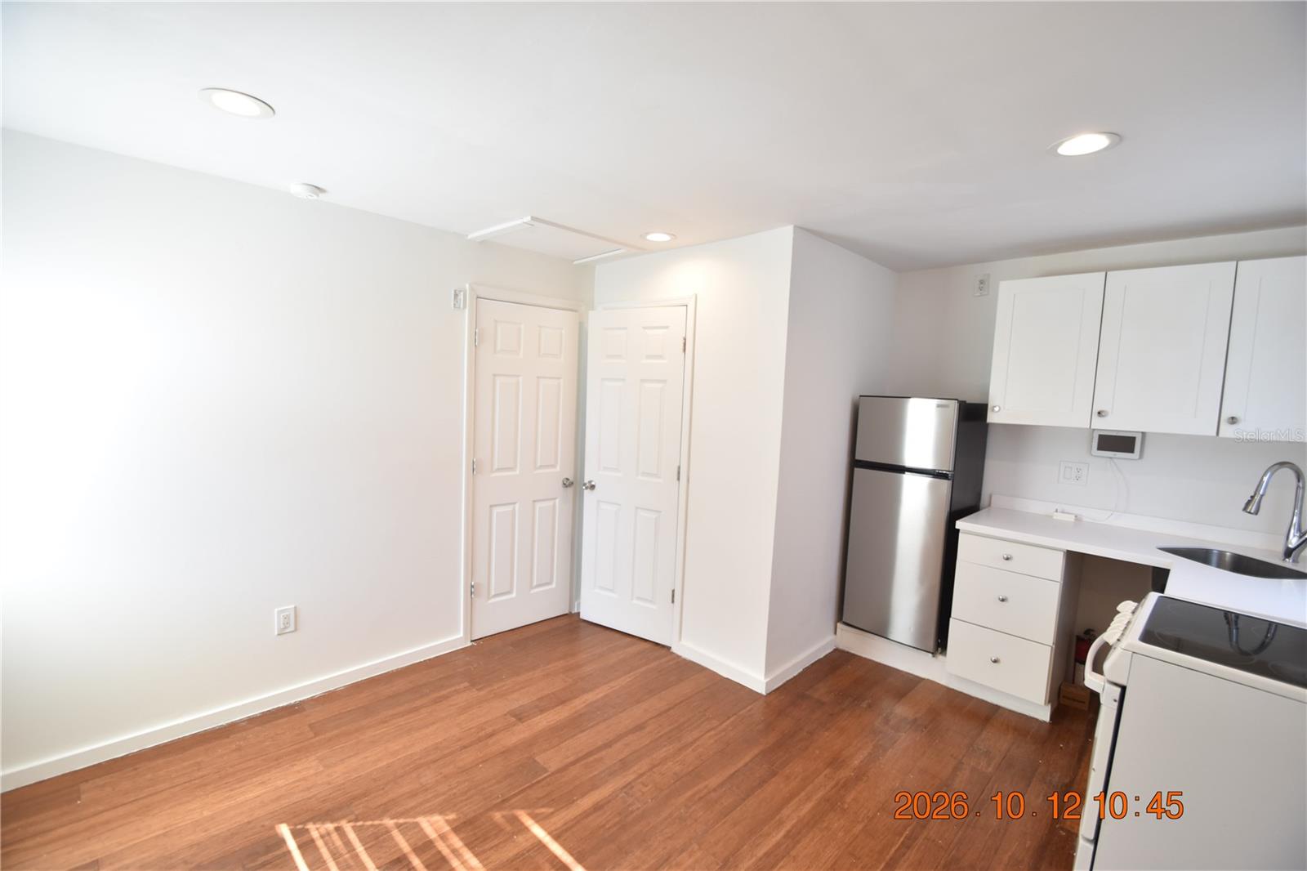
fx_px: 544
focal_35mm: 15
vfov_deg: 77.3
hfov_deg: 100.4
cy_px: 436
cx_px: 654
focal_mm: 10
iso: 400
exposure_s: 1/90
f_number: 4.8
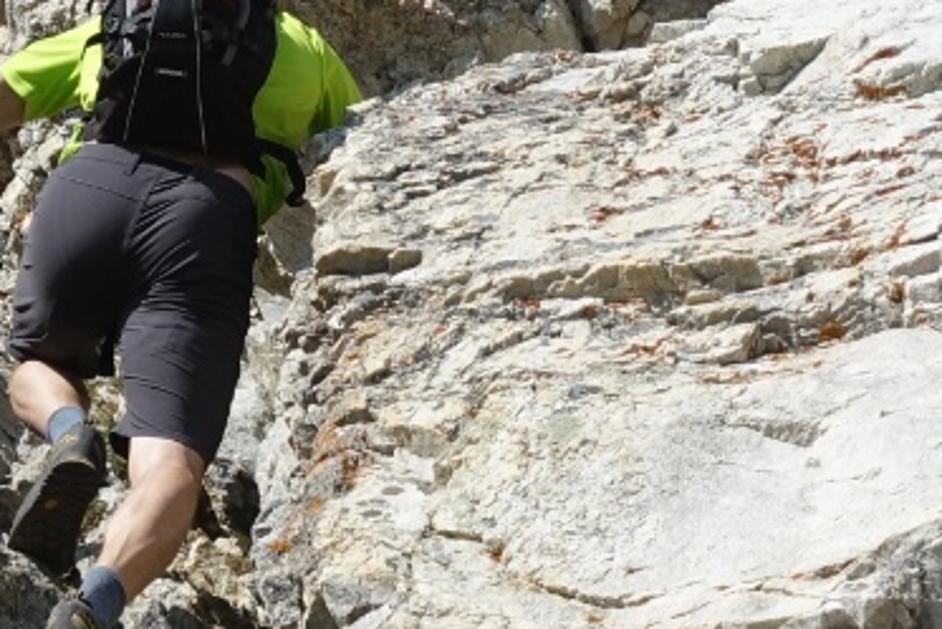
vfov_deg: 6.4
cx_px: 573
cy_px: -429
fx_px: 5497
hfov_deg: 9.8
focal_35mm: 210
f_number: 5.6
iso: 125
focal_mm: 17.9
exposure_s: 1/500
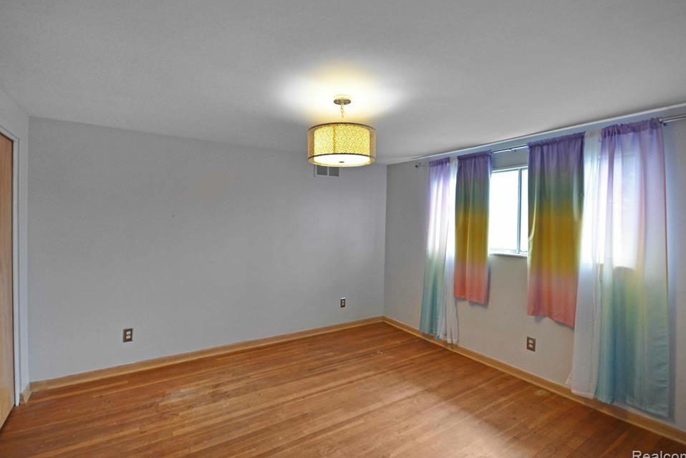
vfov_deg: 73.8
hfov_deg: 96.7
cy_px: 225
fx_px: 305
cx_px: 338
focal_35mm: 16
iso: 500
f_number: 4
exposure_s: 1/60
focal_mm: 10
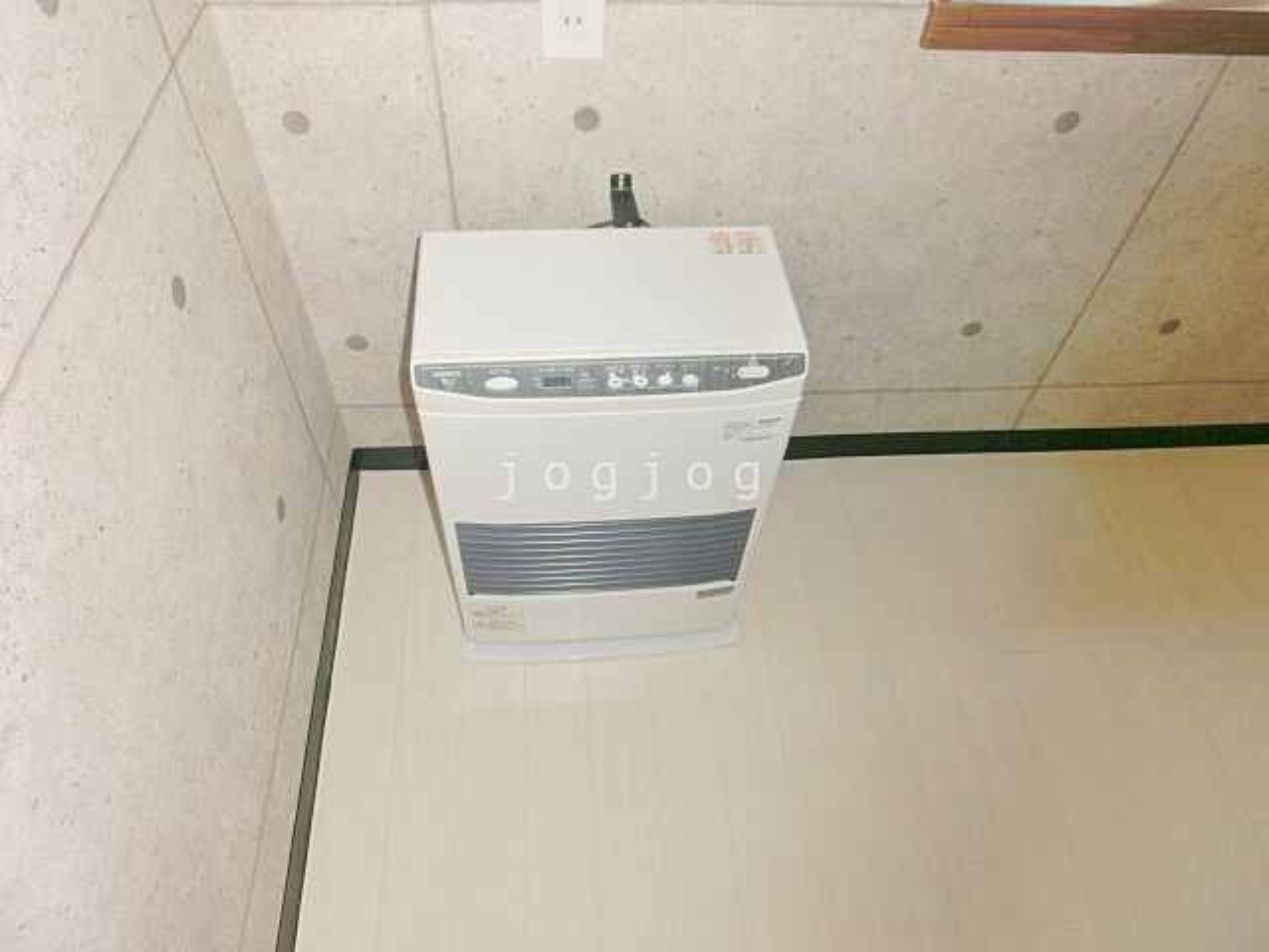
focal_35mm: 24
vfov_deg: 56.8
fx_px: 880
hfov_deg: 71.6
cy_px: 476
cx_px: 634
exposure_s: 1/250
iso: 80
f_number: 3
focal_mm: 4.24
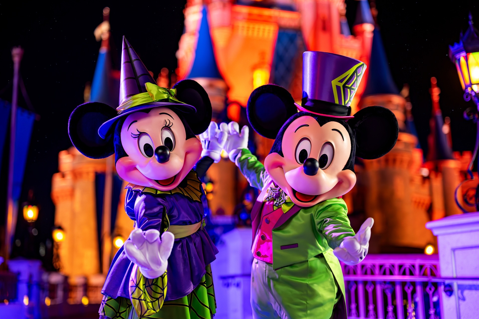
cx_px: 240
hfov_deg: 39.6
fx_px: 665
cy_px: 160
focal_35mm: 50
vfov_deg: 27.0
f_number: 1.4
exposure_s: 1/125
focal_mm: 50
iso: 1250
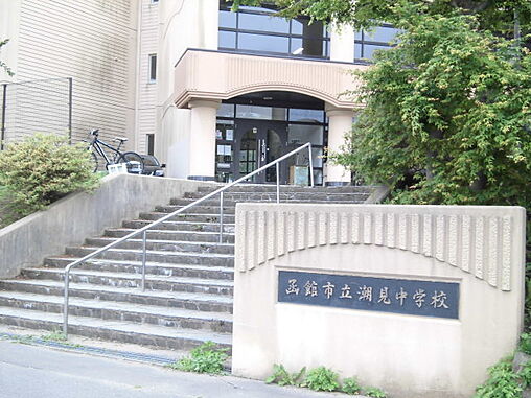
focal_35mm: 47
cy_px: 199
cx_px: 266
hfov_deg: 40.4
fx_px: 721
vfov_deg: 30.9
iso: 100
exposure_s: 1/60
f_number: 3.4
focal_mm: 8.3
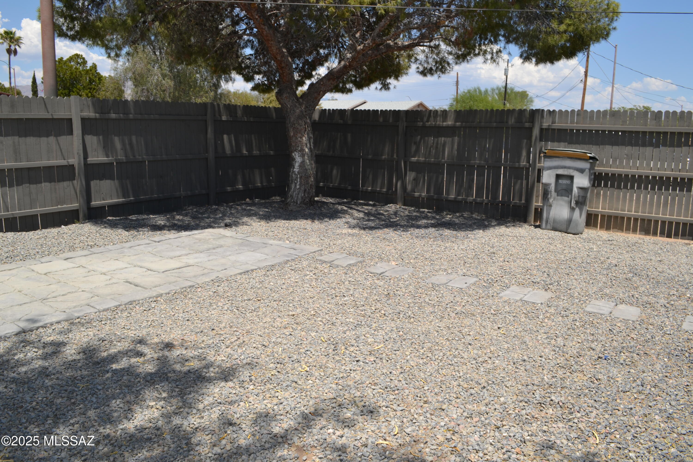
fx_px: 520
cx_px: 346
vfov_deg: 47.9
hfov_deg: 67.4
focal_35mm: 27
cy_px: 231
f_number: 9
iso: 100
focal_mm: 18
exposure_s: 1/200
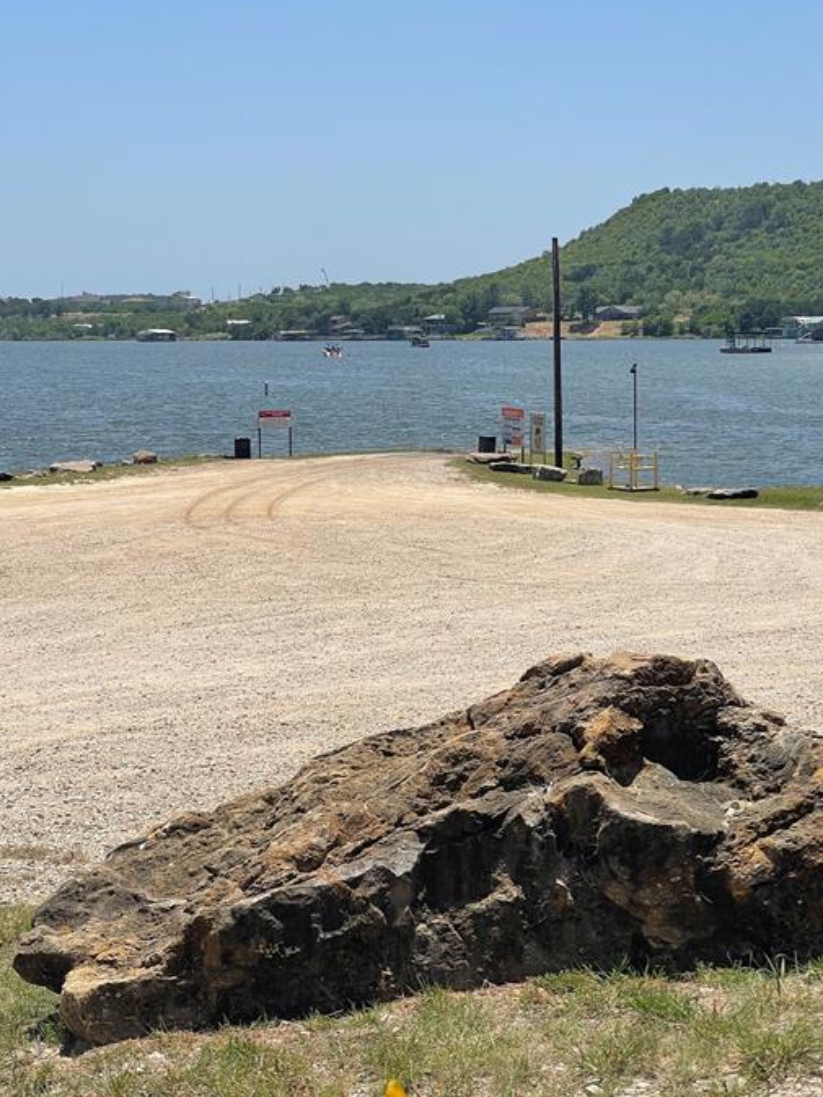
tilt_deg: -4.9
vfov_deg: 26.7
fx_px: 2313
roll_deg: +0.7
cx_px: 391
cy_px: 525
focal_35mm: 73
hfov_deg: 20.2
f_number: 2.2
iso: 20
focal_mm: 7.5
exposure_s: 1/2096
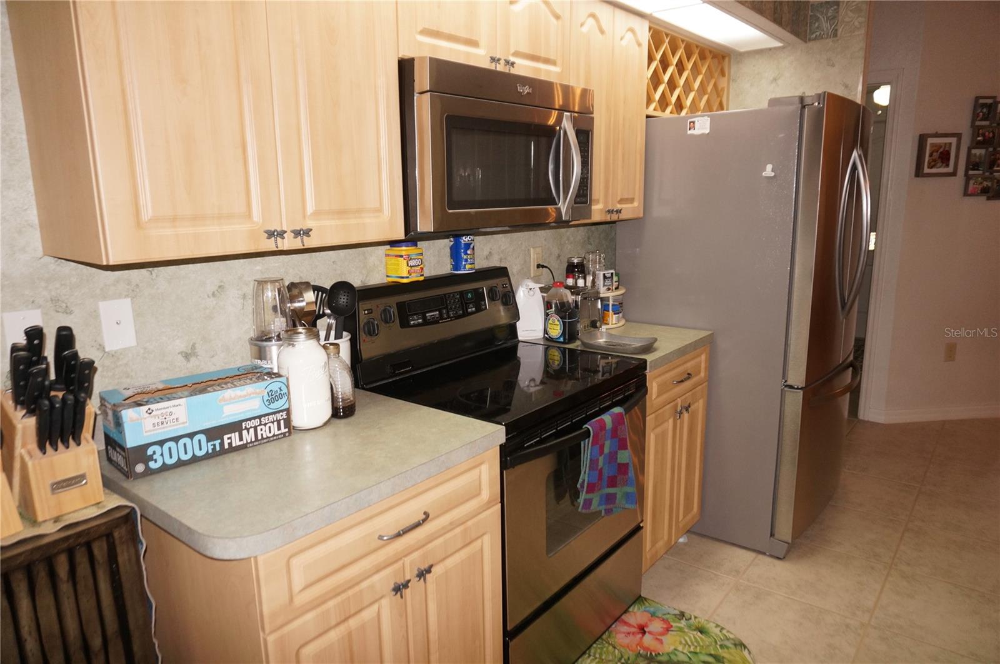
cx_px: 500
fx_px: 666
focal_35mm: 24
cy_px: 332
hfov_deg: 73.8
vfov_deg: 53.0
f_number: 4
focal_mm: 16
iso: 640
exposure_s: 1/160
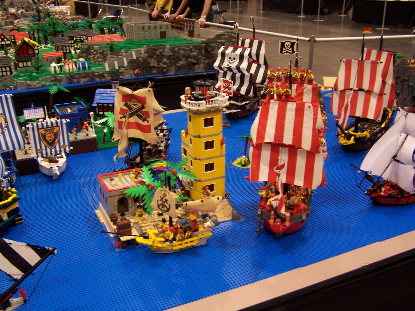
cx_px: 208
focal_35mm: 38
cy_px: 156
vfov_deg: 37.7
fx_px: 456
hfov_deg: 49.0
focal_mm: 6.3
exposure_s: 1/15
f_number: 2.8
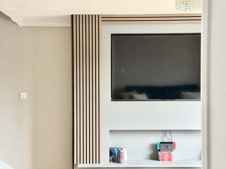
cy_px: 84
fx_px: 313
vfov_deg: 30.3
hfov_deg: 39.7
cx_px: 113
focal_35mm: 48
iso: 500
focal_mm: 6.76
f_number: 1.78
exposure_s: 1/40
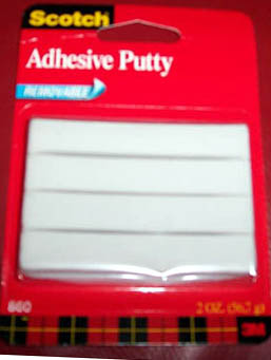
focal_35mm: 37
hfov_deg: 38.8
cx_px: 136
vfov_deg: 50.1
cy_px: 180
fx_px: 385
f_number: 2.8
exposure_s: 1/60
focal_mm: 5.6
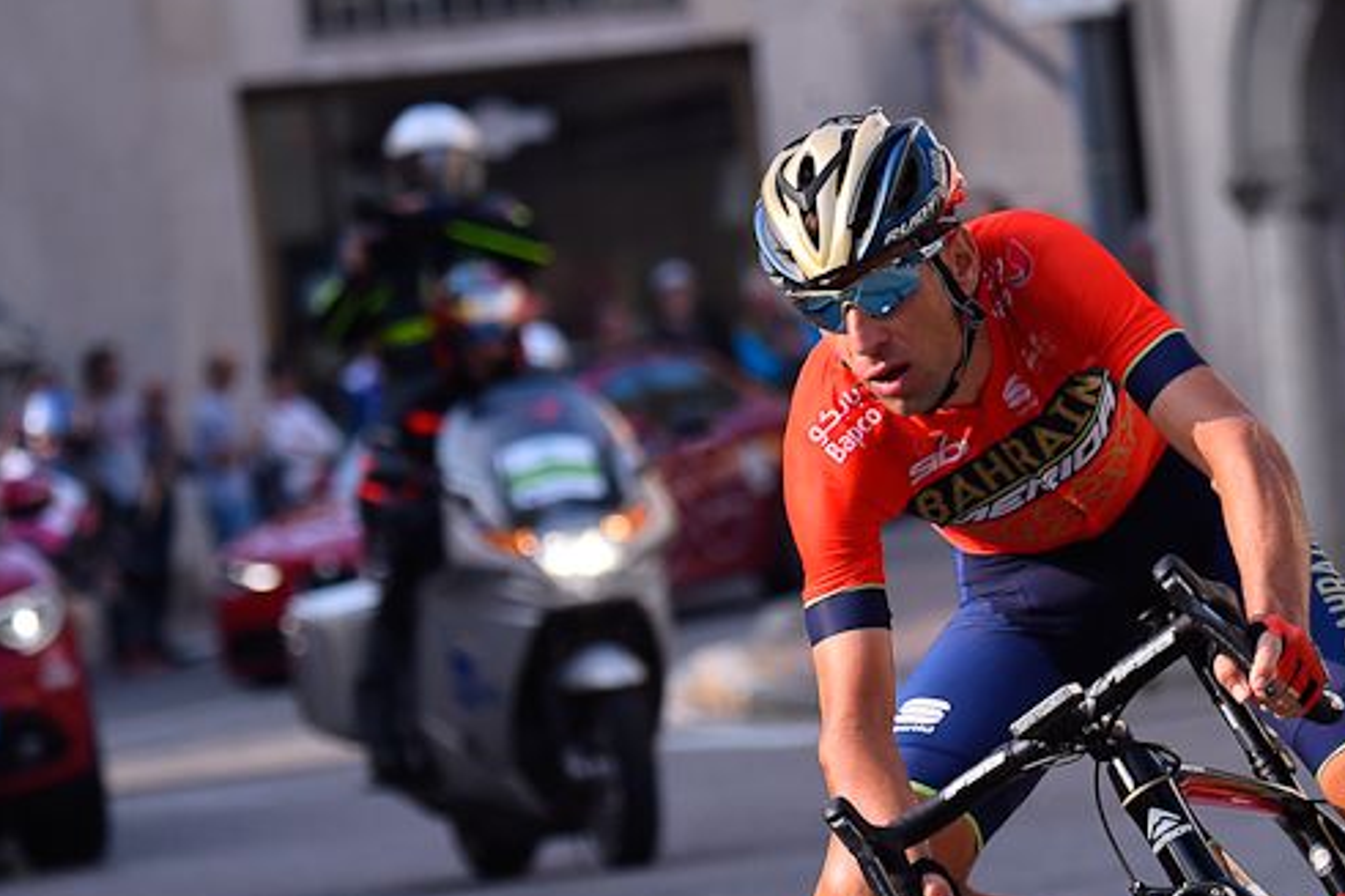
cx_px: 1224
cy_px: 710
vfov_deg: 3.5
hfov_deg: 5.2
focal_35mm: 397
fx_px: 14827
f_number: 5.6
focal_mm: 195
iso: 800
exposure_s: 1/1600
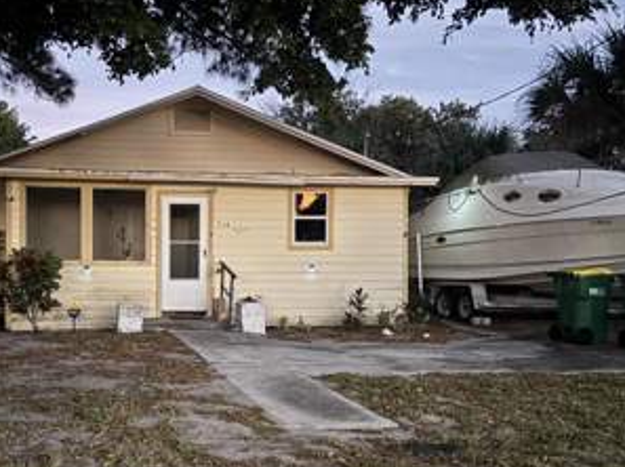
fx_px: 757
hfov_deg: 43.5
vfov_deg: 34.2
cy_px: 262
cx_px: 160
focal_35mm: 42
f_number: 1.6
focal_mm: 5.96
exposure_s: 1/14
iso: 640
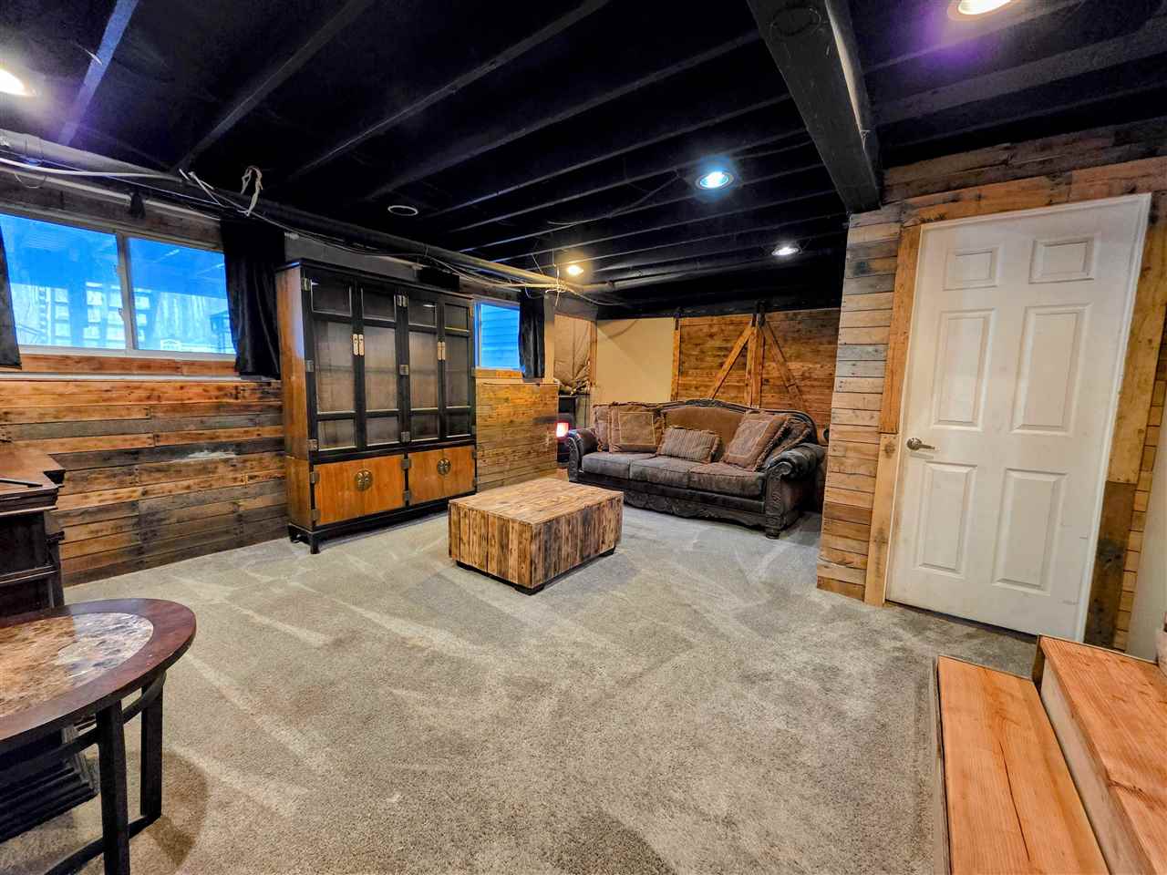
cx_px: 584
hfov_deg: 106.2
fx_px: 438
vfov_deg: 89.9
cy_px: 438
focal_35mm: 13
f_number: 1.9
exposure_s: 1/60
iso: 1250
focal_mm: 2.2
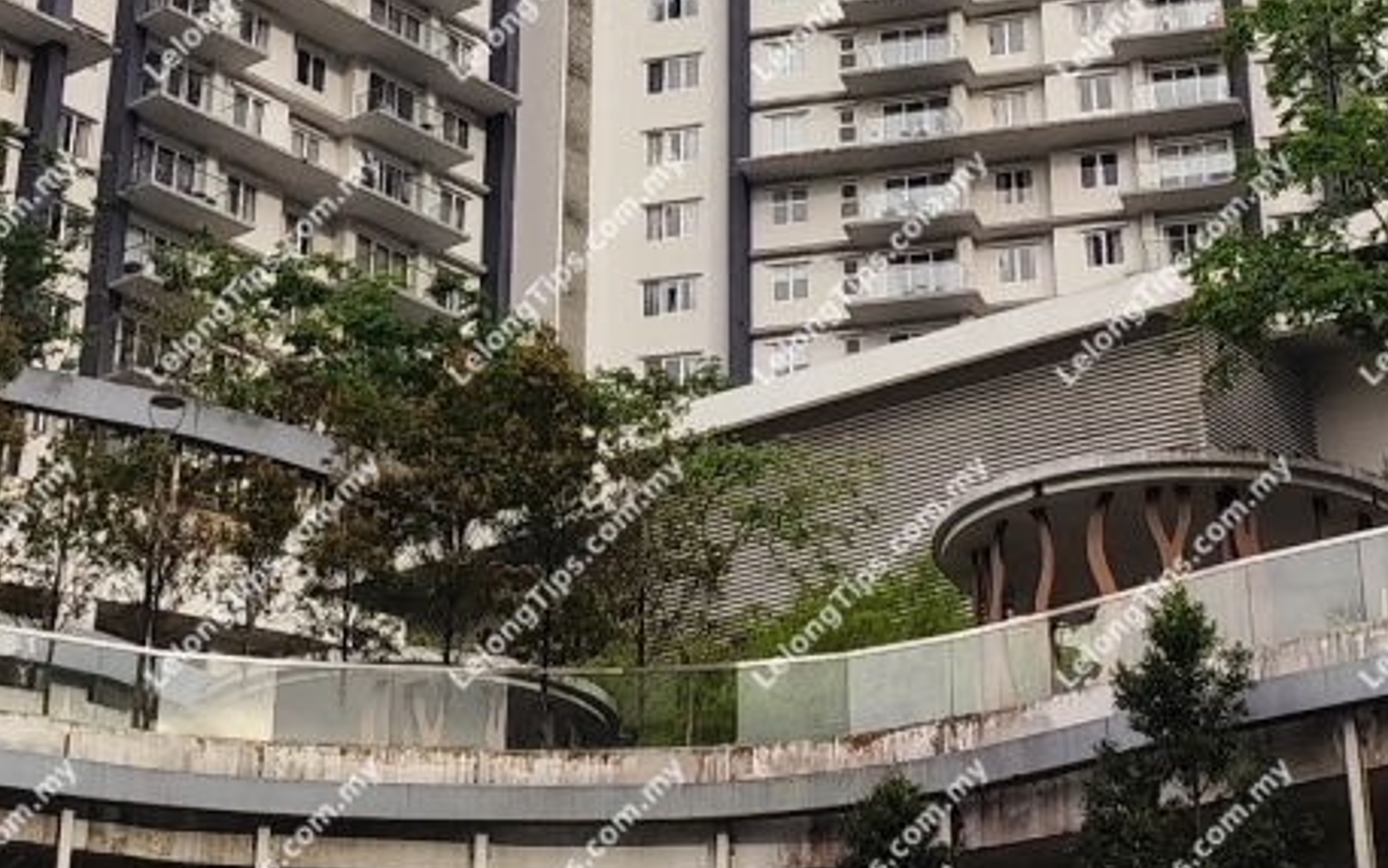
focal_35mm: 82
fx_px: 3103
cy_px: -259
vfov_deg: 15.2
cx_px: 621
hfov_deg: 25.2
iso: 50
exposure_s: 1/376
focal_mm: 6.14
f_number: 1.65
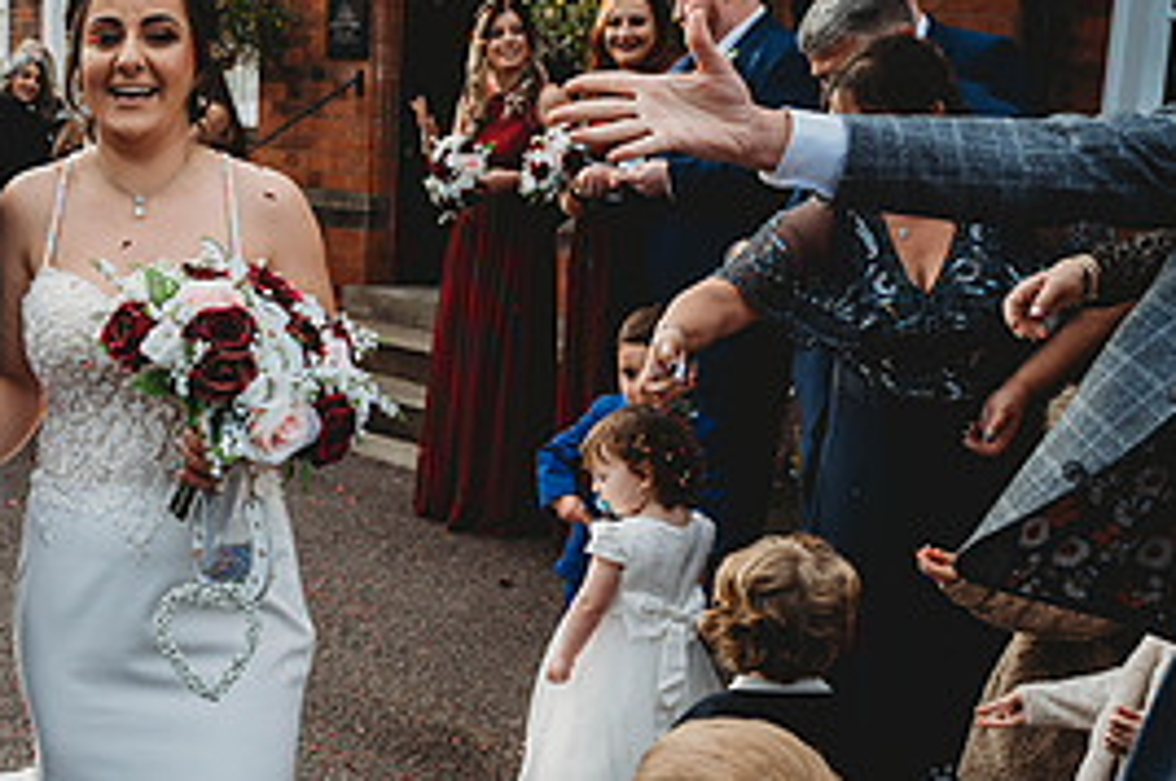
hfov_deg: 35.2
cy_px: 377
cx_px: 39
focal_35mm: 52
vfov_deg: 25.9
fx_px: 1697
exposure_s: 1/800
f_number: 4.5
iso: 220
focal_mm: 24
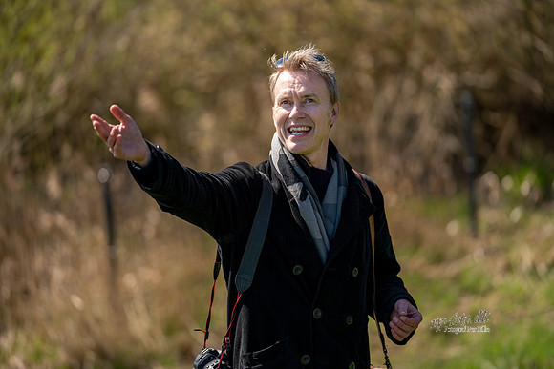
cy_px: 184
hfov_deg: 13.2
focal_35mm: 155
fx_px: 2386
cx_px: 277
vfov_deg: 8.9
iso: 100
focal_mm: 155
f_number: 2.8
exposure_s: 1/640
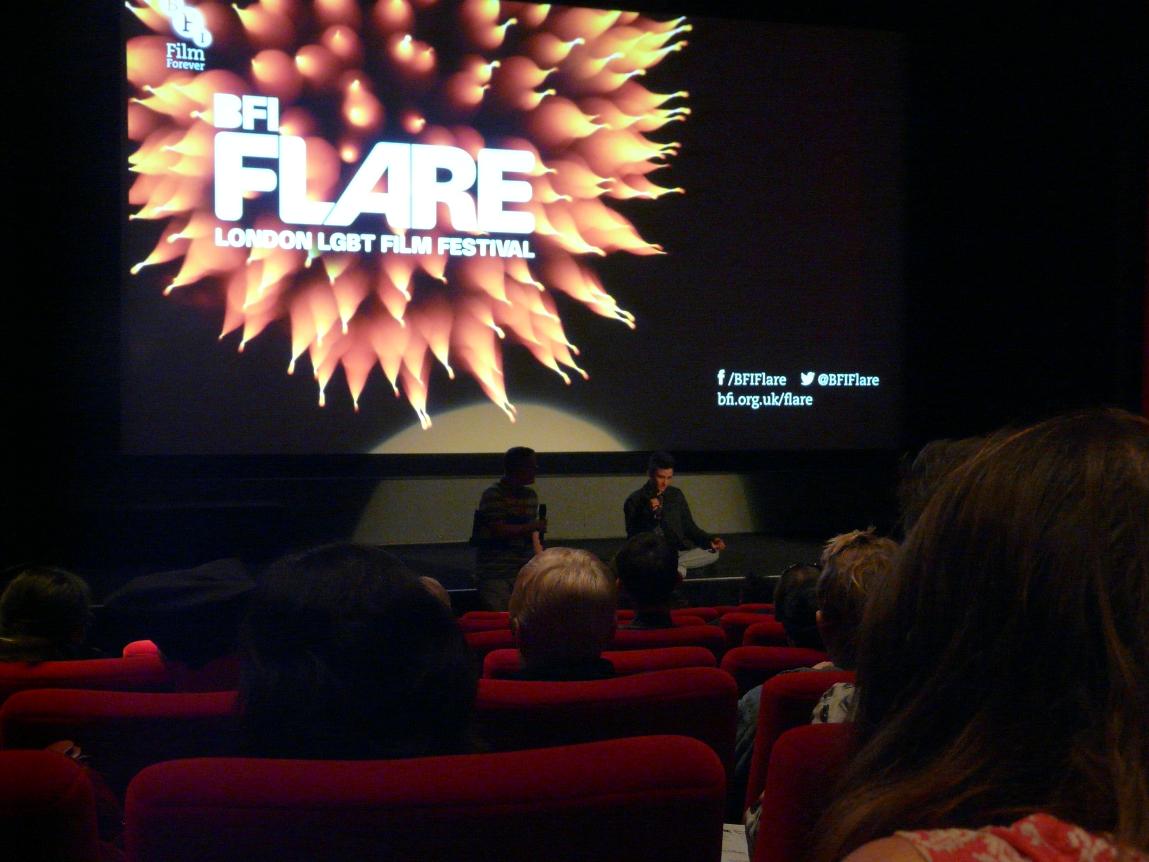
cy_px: 431
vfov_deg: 32.2
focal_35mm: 45
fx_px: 1494
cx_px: 574
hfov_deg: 42.1
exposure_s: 1/8
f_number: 3.2
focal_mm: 7.4
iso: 400
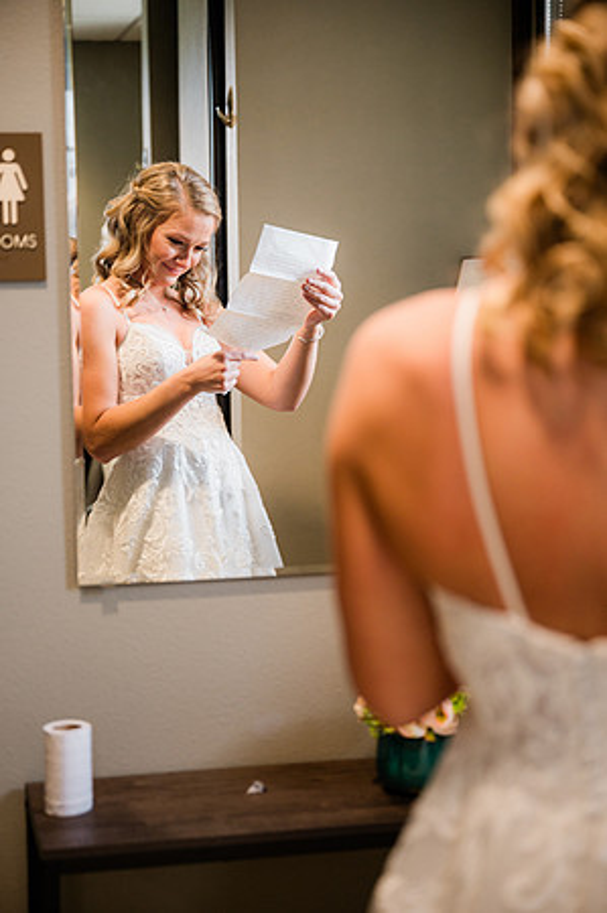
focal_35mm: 65
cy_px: 456
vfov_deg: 31.0
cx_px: 304
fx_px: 1648
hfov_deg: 20.9
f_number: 2.8
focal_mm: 65
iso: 500
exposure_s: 1/125
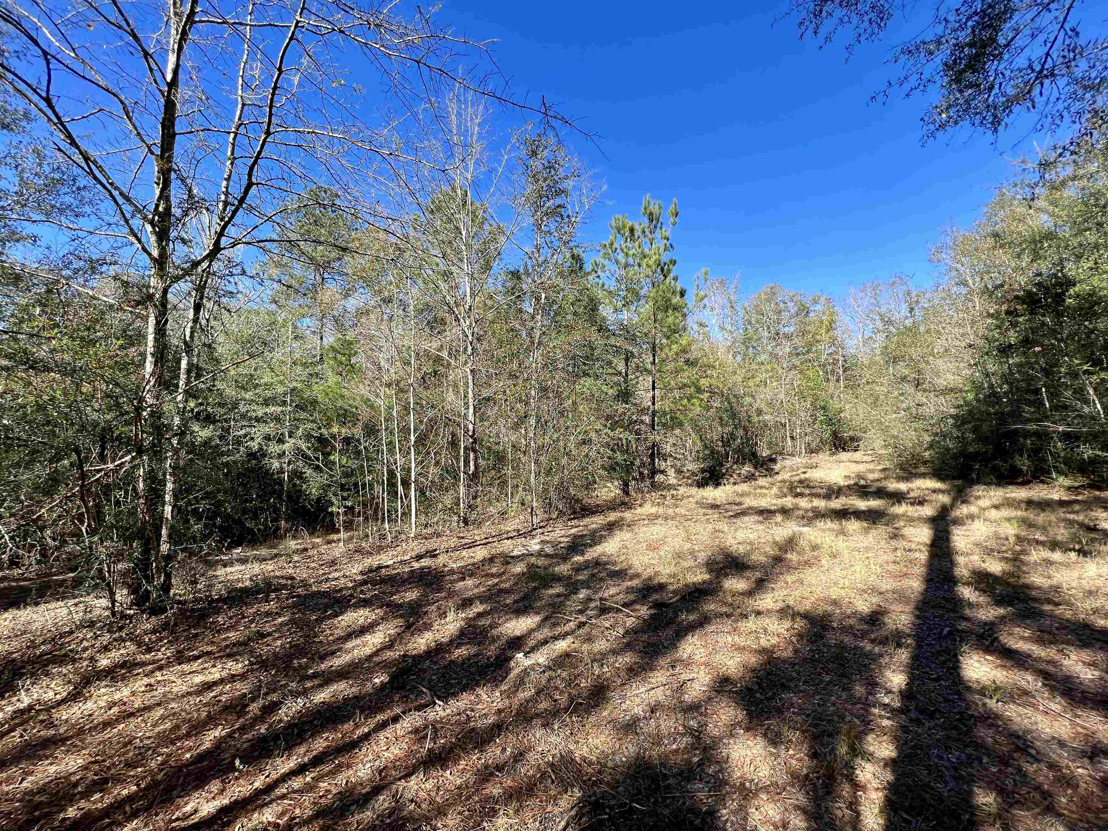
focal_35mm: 13
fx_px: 416
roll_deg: -0.1
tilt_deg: +5.1
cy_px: 416
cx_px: 554
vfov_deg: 89.9
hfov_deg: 106.2
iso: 32
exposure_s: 1/550
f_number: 1.8
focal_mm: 1.57
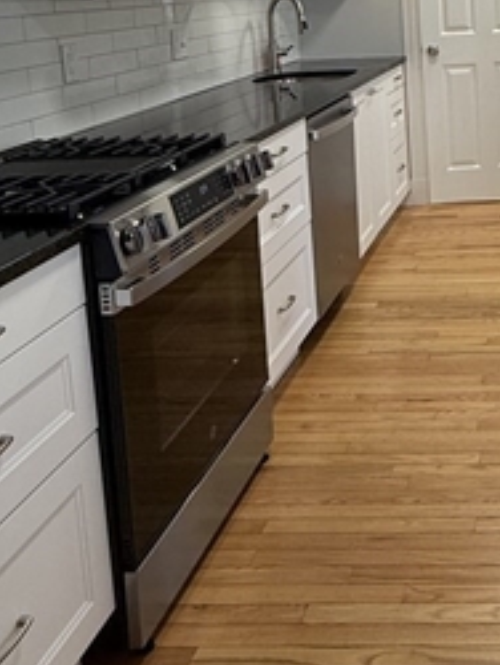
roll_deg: +1.8
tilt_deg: -5.3
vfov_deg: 40.2
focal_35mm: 43
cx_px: 527
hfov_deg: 30.7
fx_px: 827
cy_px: 56
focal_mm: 2.22
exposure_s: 1/120
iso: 100
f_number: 2.2
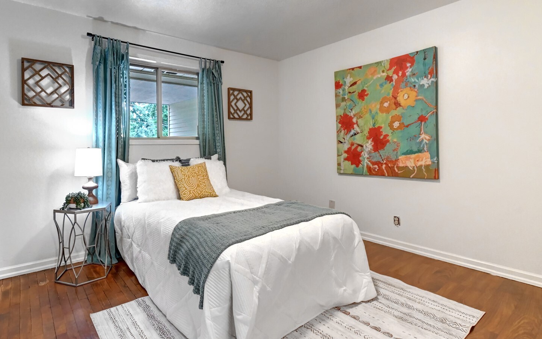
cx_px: 225
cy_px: 157
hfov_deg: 90.3
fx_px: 266
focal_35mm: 18
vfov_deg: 64.9
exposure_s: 1/6
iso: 3200
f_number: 11
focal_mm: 10
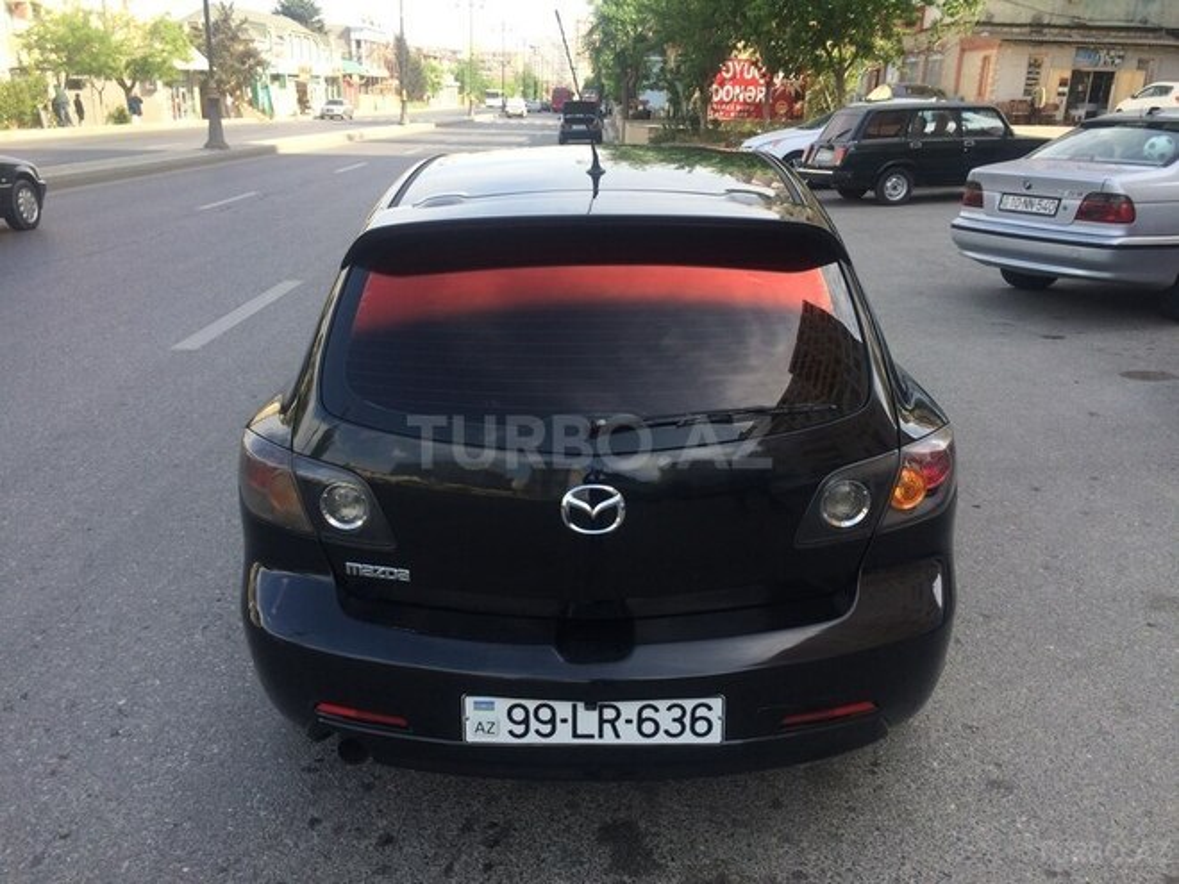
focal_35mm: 29
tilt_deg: -18.5
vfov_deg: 48.2
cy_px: 442
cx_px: 590
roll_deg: -1.4
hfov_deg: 61.7
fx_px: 988
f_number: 2.2
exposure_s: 1/513
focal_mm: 4.15
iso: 32
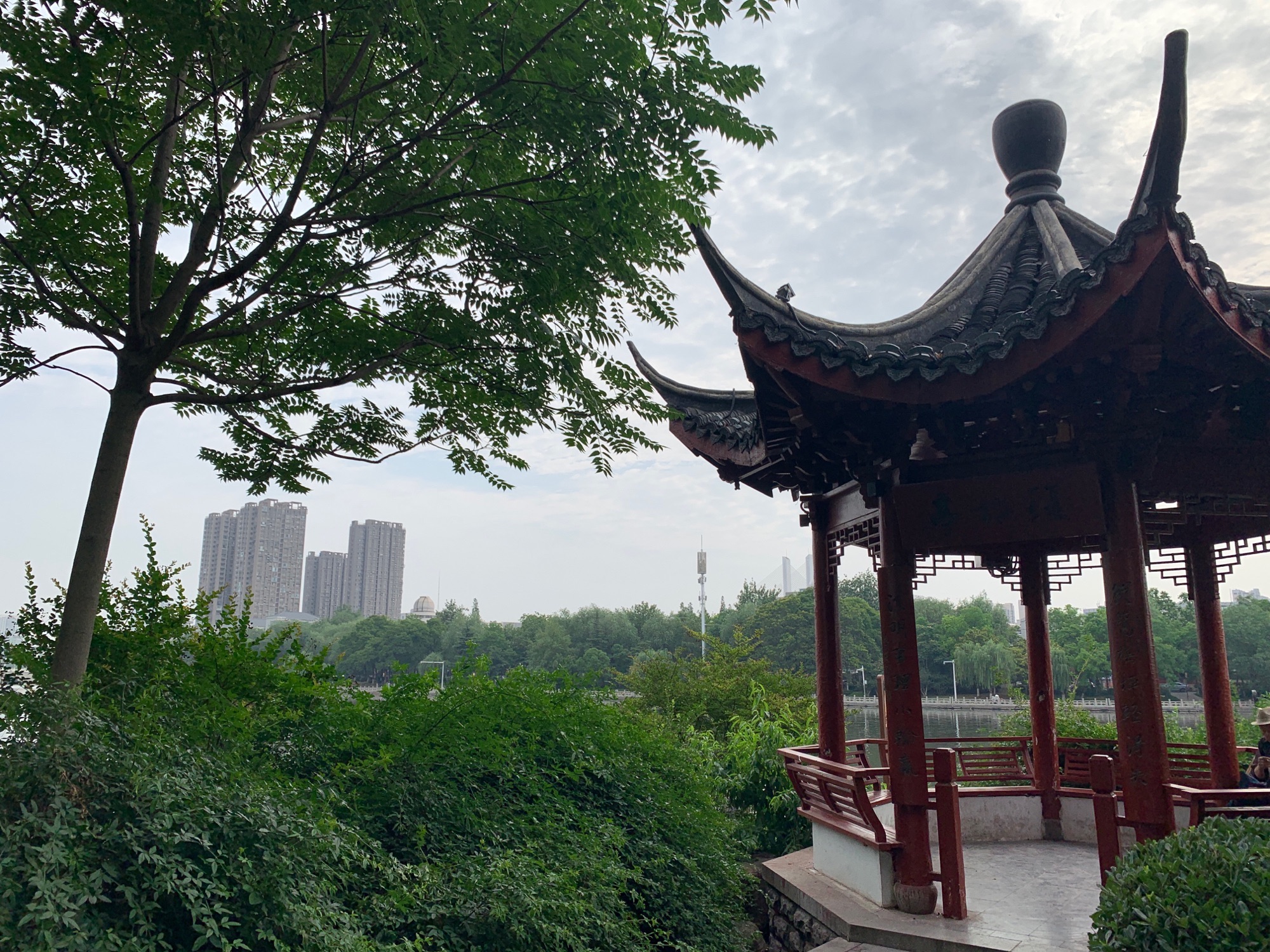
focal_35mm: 26
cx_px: 635
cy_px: 476
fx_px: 954
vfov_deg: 53.1
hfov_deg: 67.3
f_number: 1.8
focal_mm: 4.25
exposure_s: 1/2481
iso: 25
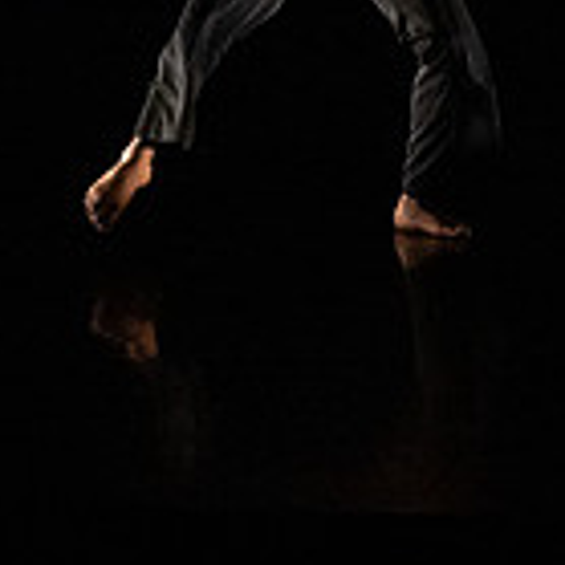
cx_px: 366
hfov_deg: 6.0
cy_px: -193
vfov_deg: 6.0
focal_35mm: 290
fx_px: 5355
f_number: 3.2
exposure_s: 1/500
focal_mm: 82
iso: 5000
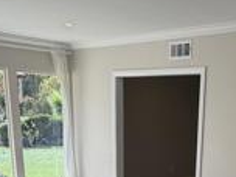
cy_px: 225
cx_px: 177
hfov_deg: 32.1
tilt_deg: -19.2
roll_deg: -1.5
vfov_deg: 22.4
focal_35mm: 59
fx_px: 402
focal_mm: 2.22
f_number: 2.2
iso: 40
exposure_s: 1/224
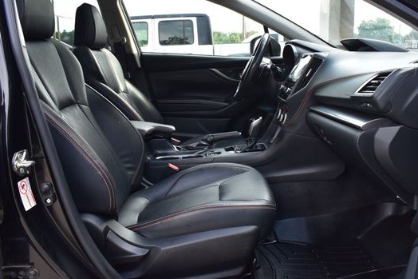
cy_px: 128
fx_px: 383
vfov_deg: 39.9
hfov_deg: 57.1
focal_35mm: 33
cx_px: 228
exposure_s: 1/100
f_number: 9
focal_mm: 18
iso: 400
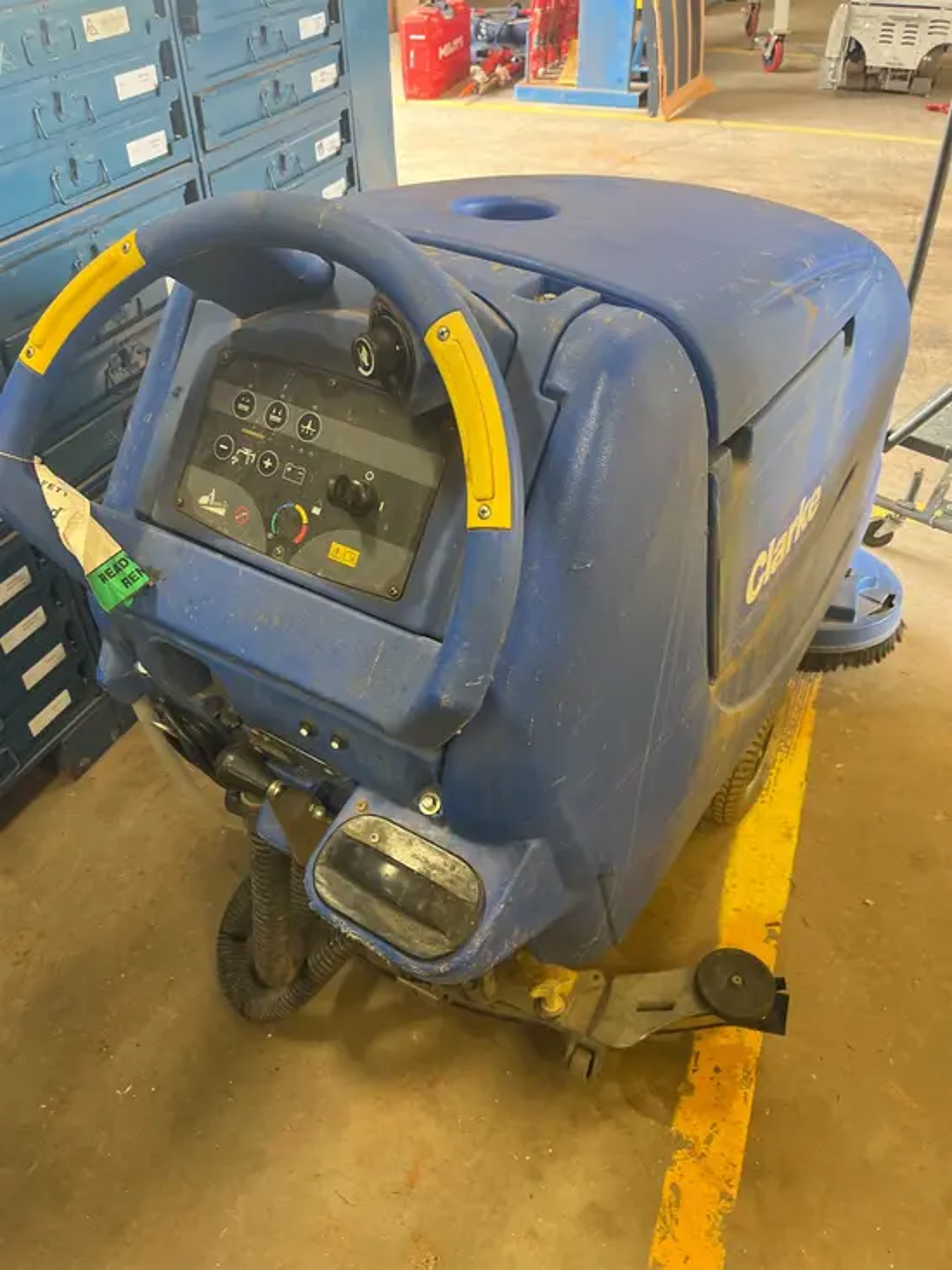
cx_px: 476
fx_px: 953
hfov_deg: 53.1
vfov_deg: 67.3
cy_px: 635
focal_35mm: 26
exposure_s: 1/60
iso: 160
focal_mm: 5.1
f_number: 1.6
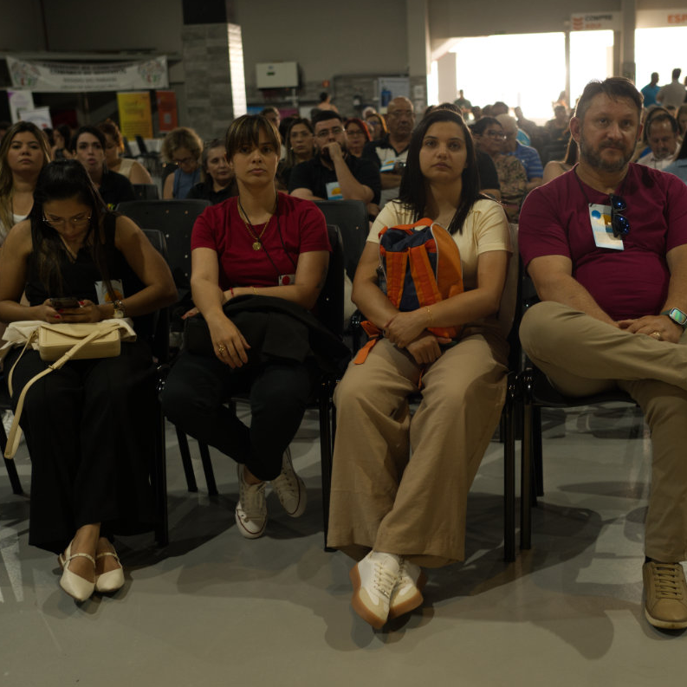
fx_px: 1010
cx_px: 425
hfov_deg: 37.3
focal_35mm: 45
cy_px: 342
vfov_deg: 37.6
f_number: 2.8
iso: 1250
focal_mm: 35
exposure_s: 1/80
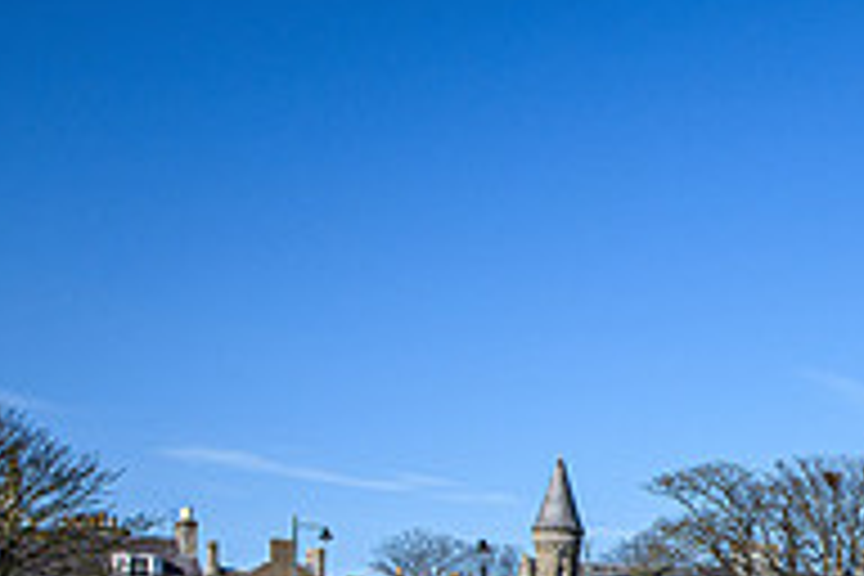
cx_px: 1269
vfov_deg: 17.3
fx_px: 1776
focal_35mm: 74
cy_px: 745
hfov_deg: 22.7
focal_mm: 24
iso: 400
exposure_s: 1/640
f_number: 13
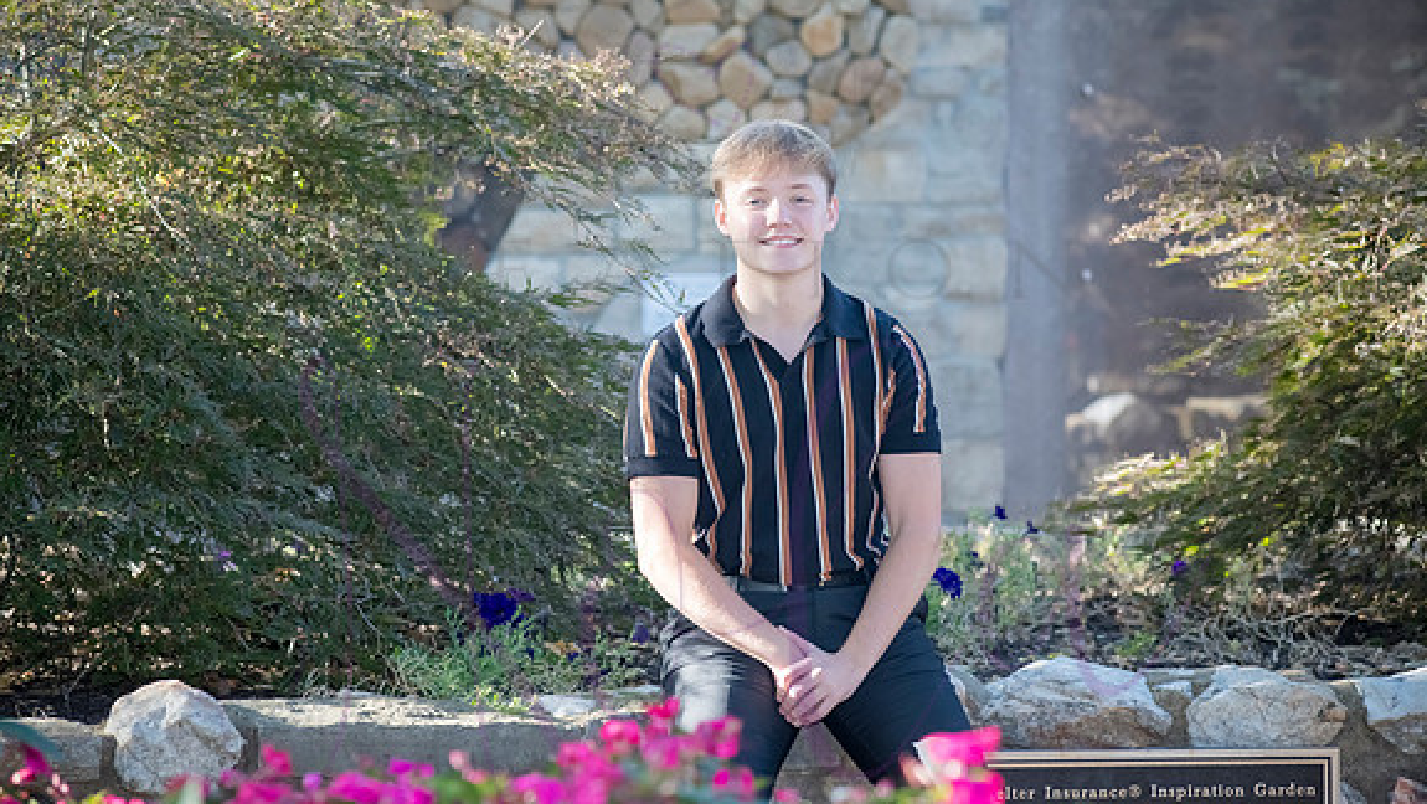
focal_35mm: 132
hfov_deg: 16.3
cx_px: 717
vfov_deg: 9.2
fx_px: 4997
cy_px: 391
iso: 800
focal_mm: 125
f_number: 4.5
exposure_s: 1/400
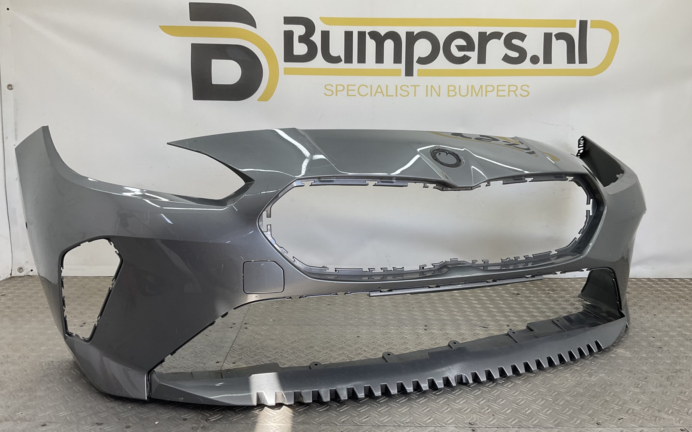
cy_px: 227
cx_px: 345
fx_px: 585
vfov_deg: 40.6
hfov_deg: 61.2
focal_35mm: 31
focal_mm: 3
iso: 16
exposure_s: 1/154
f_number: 1.8
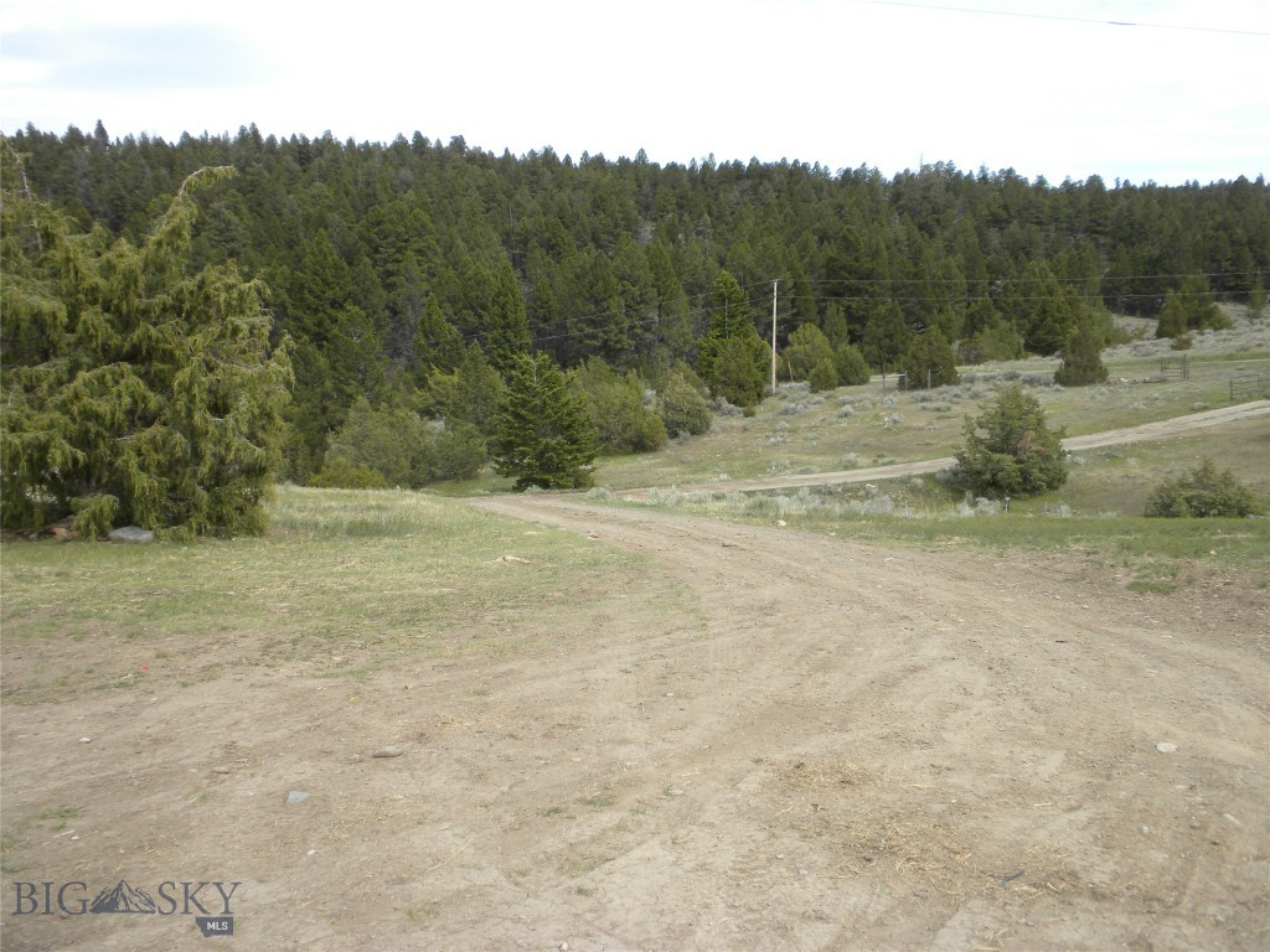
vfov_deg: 38.7
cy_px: 476
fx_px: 1357
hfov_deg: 50.1
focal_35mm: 37
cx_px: 635
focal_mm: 6.6
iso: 64
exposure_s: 1/432
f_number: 3.5
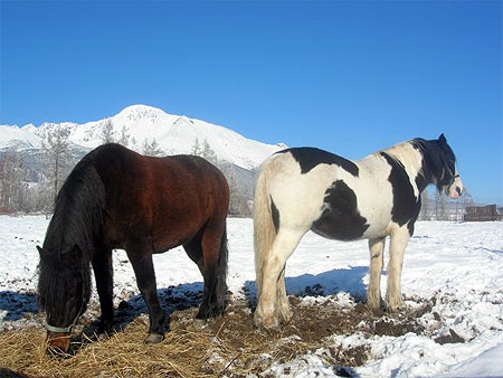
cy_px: 189
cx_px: 252
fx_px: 552
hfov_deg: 49.0
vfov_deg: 37.8
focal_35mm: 38
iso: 64
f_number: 4.8
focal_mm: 7.8
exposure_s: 1/833
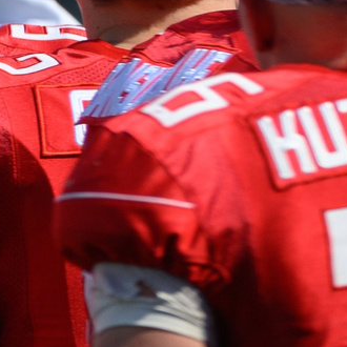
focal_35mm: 1319
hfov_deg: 1.3
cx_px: 1043
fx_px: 14959
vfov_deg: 1.3
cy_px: 266
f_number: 4.5
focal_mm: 200
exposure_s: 1/2500
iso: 250
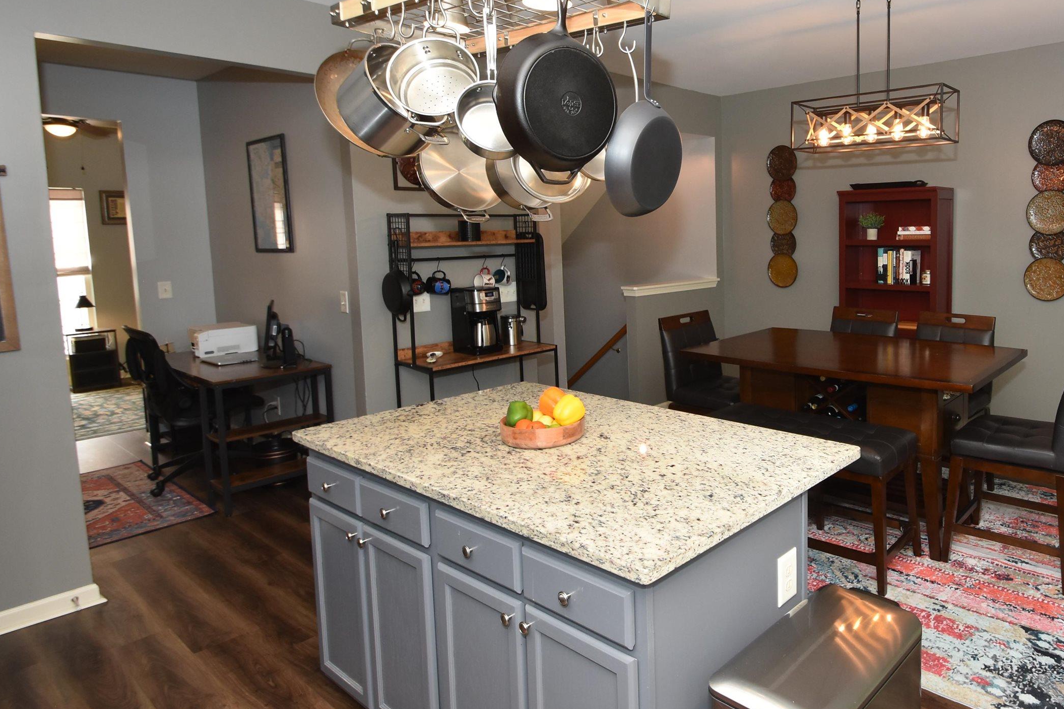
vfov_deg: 56.8
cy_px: 286
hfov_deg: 74.6
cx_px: 756
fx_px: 650
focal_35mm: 22
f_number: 6.3
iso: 500
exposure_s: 1/60
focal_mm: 10
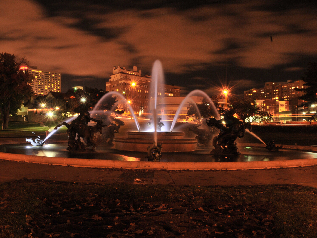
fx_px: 284
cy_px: 115
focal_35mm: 31
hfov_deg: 58.2
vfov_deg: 45.4
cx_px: 143
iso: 400
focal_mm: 18
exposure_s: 30
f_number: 22
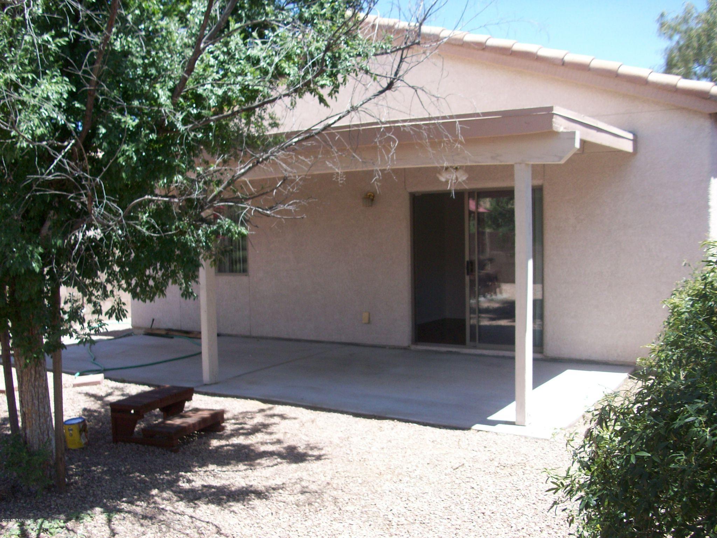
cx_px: 358
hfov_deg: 54.0
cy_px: 269
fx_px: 704
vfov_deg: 41.8
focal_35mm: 34
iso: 64
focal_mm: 5.7
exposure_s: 1/394
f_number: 2.8
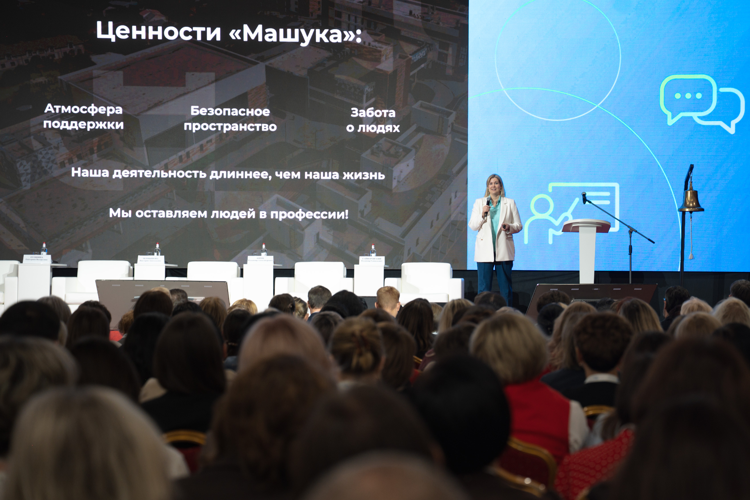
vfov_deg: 15.9
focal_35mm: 86
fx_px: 1787
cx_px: 455
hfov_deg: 23.7
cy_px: 238
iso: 640
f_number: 3.5
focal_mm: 70
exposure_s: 1/80
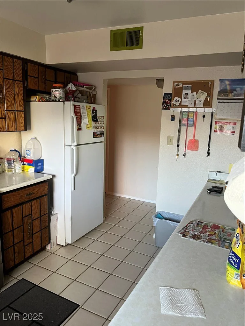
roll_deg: -3.5
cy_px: 163
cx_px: 122
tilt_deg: -11.8
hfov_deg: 53.1
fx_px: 245
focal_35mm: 26
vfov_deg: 67.3
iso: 400
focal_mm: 5.1
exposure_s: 1/60
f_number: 1.6
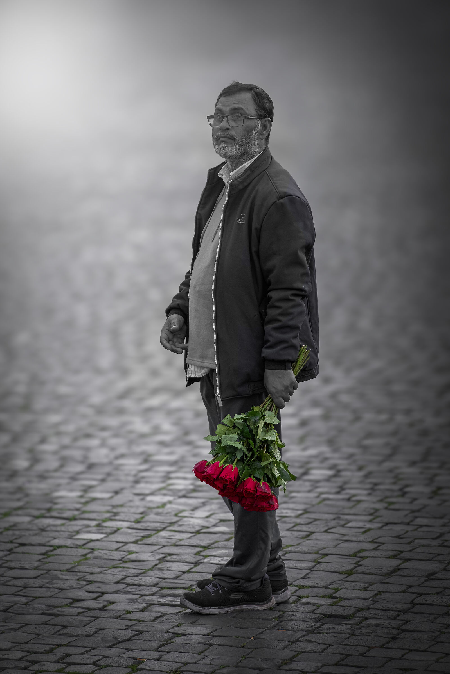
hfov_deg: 6.5
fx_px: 3937
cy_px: 337
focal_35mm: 210
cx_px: 225
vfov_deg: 9.8
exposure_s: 1/950
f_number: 2.8
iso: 400
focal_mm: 140
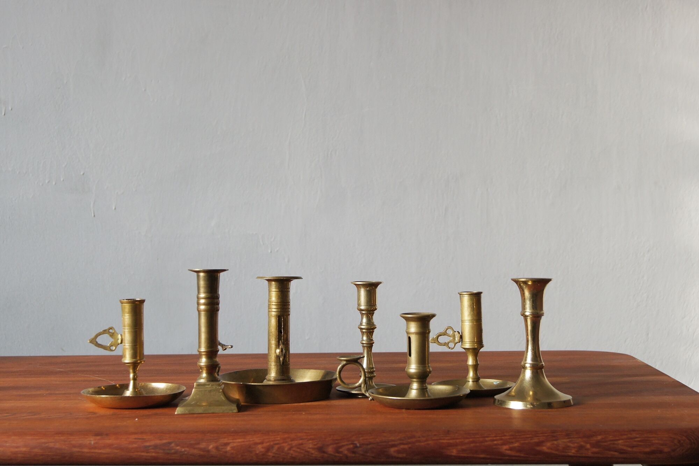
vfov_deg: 25.7
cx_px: 350
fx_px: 1019
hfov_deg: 37.9
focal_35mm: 52
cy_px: 233
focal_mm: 35
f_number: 5.6
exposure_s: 1/100
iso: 400
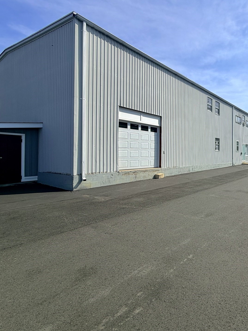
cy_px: 154
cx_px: 218
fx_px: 191
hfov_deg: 57.7
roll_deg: -0.6
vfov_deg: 81.6
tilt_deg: -0.8
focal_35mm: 20
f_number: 2.2
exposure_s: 1/1211
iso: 20
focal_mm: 2.22
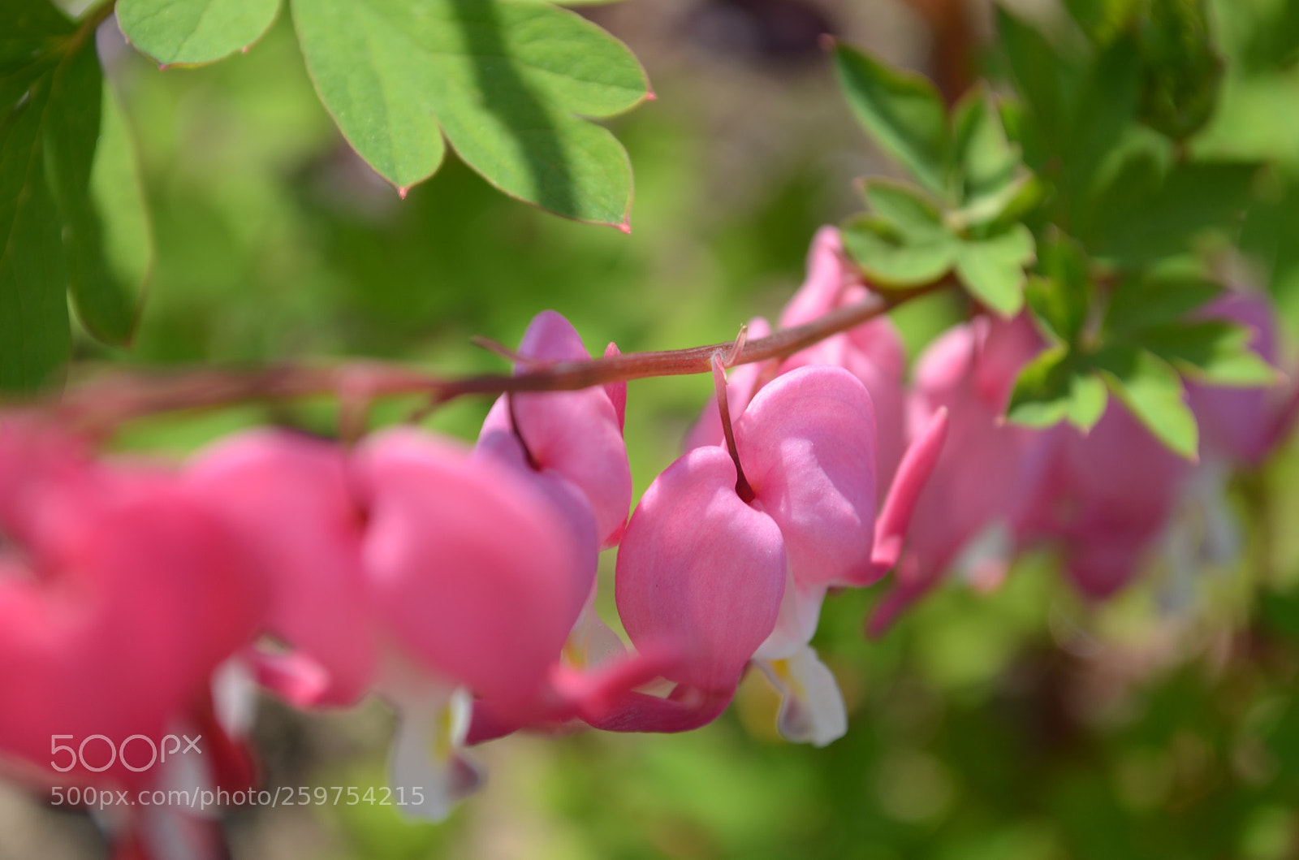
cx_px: 650
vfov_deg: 16.5
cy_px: 430
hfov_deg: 24.7
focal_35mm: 82
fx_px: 2970
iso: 100
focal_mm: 55
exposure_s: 1/200
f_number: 8
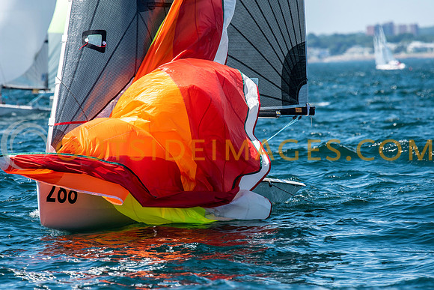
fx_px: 5426
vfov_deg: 3.1
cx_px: 217
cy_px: 145
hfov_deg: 4.6
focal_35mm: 450
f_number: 5.6
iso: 320
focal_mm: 300
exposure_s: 1/1250
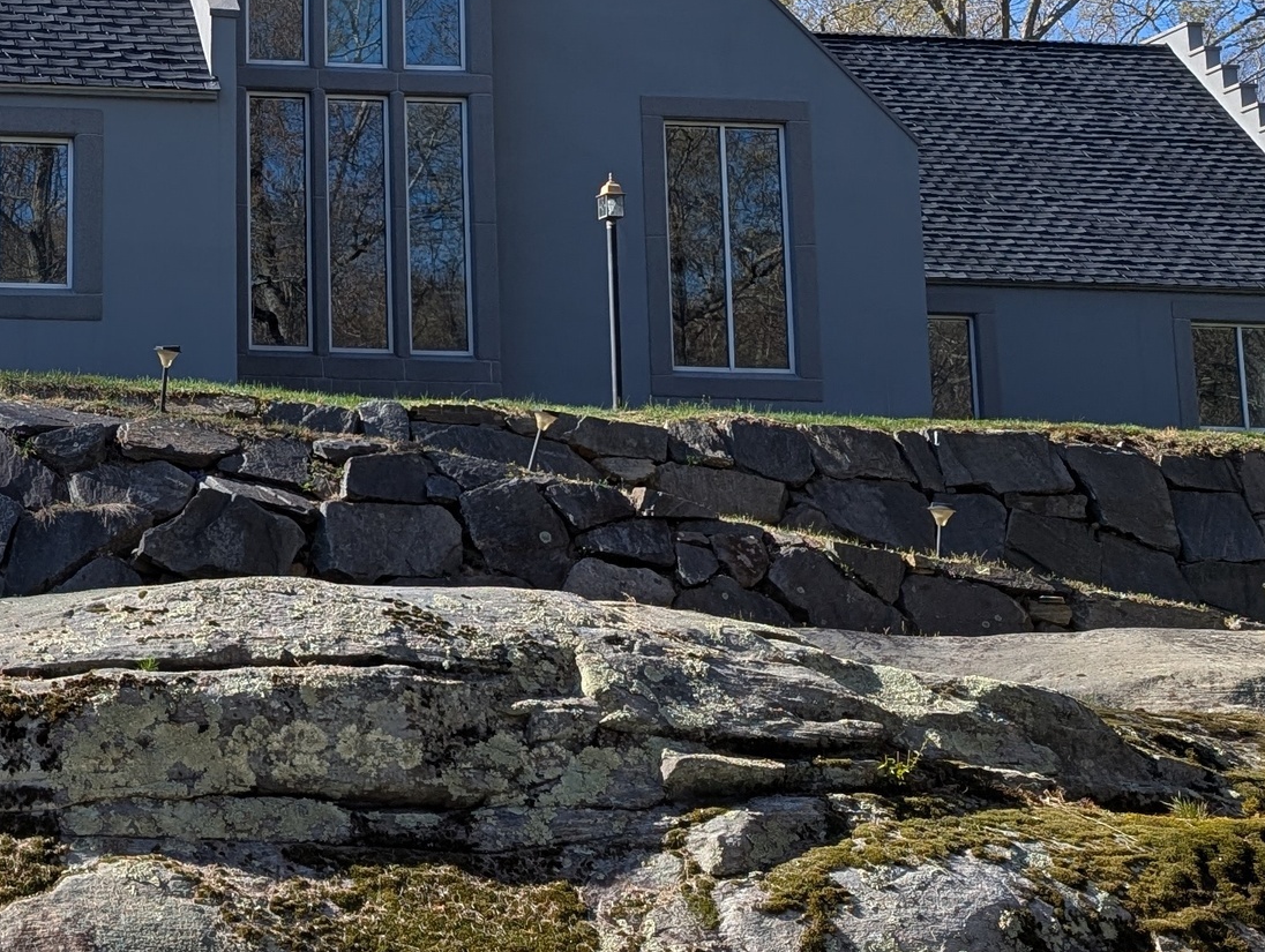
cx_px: 12
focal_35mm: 67
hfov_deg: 27.3
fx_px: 2452
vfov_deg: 21.7
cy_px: 197
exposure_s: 1/538
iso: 19
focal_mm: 6.9
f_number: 1.68
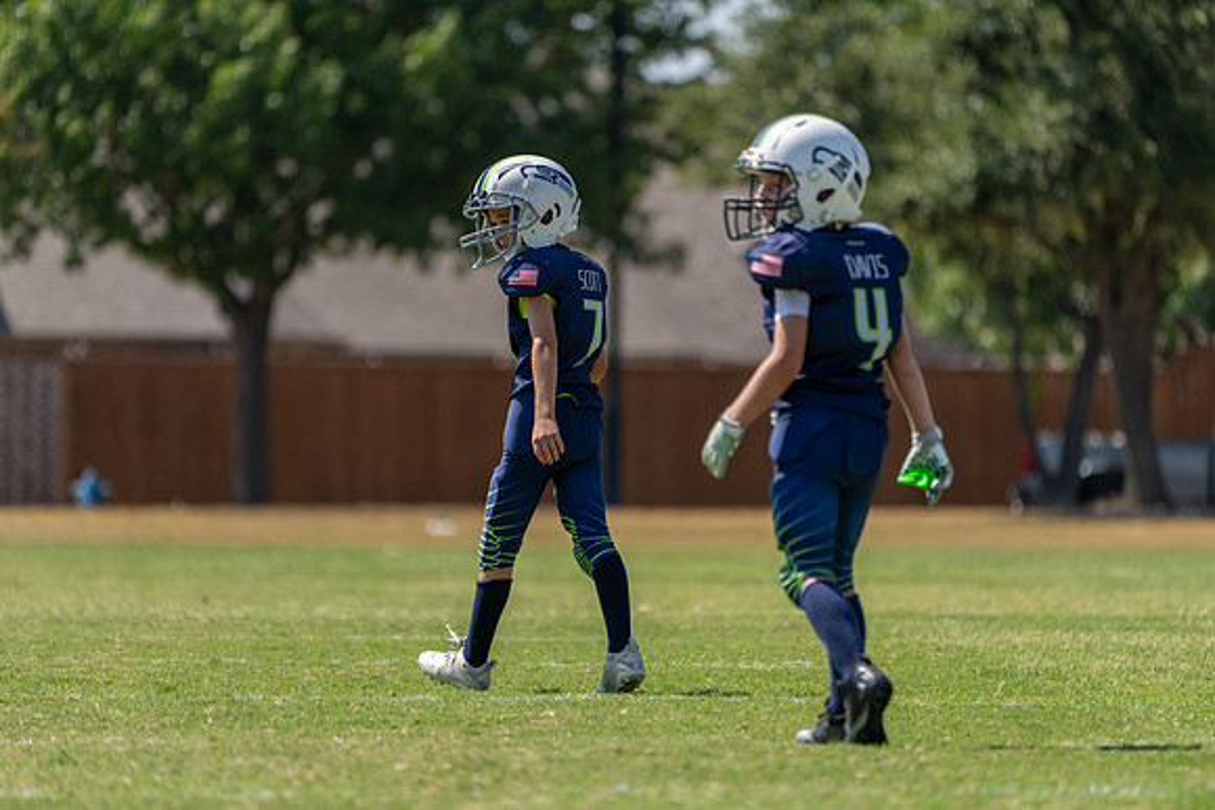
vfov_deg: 3.4
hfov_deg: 5.2
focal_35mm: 400
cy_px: 405
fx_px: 13503
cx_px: 608
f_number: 5.6
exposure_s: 1/1250
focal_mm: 400
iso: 320
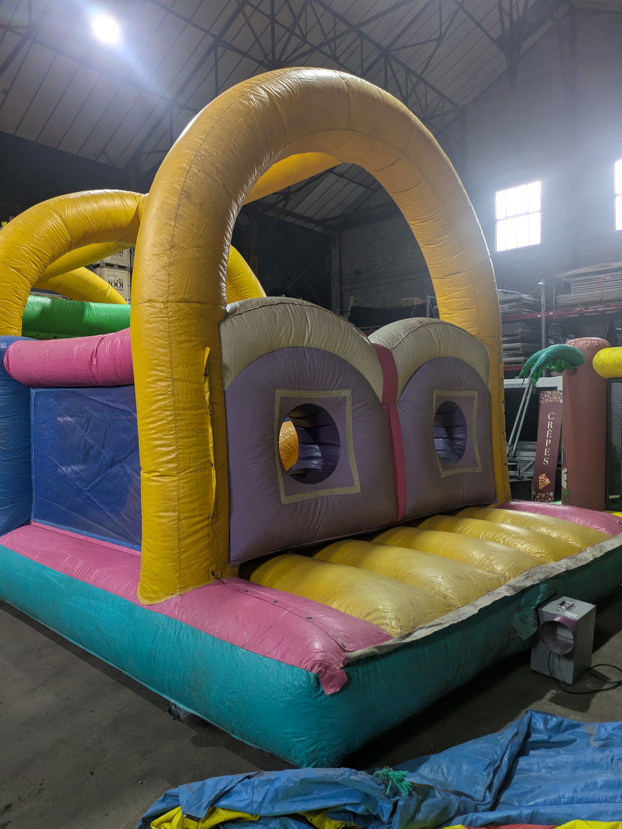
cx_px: 311
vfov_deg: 69.4
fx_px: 599
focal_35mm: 25
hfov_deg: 54.9
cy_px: 414
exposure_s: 1/100
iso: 273
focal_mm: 5.43
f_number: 1.89
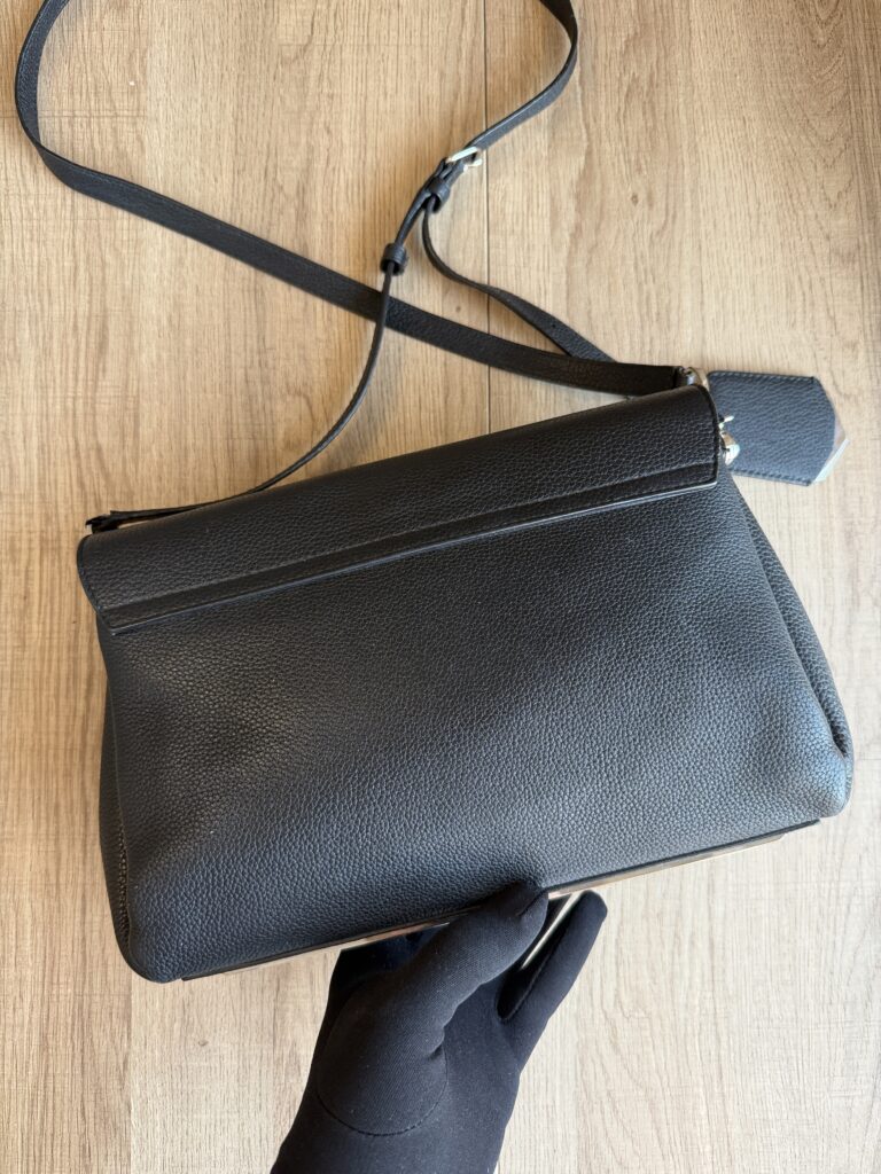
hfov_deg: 56.8
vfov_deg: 71.6
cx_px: 440
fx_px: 814
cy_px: 587
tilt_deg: -86.3
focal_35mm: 24
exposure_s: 1/121
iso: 200
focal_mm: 6.76
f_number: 1.78
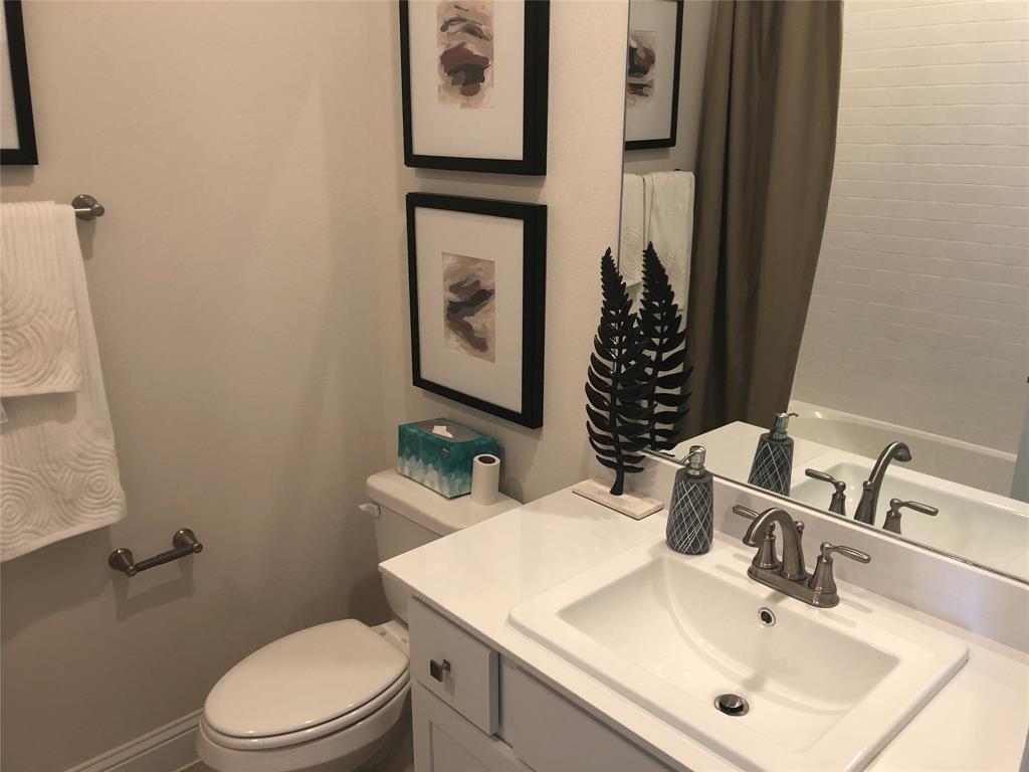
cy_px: 386
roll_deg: +1.3
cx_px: 514
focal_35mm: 28
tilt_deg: -17.1
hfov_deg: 63.4
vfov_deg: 49.7
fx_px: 832
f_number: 1.8
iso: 32
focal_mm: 4
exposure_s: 1/24
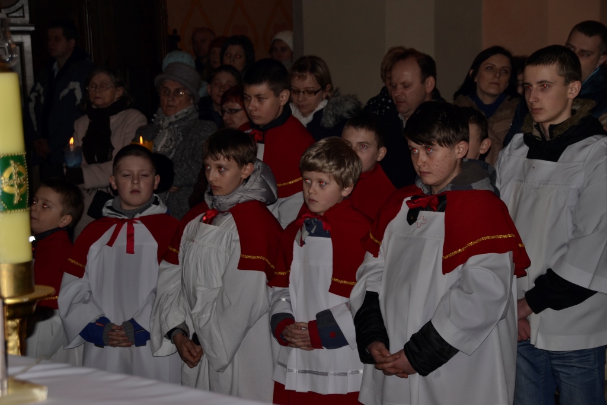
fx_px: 1821
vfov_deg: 12.7
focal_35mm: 108
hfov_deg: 18.9
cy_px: 202
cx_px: 304
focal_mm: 72
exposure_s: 1/100
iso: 100
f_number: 5.3
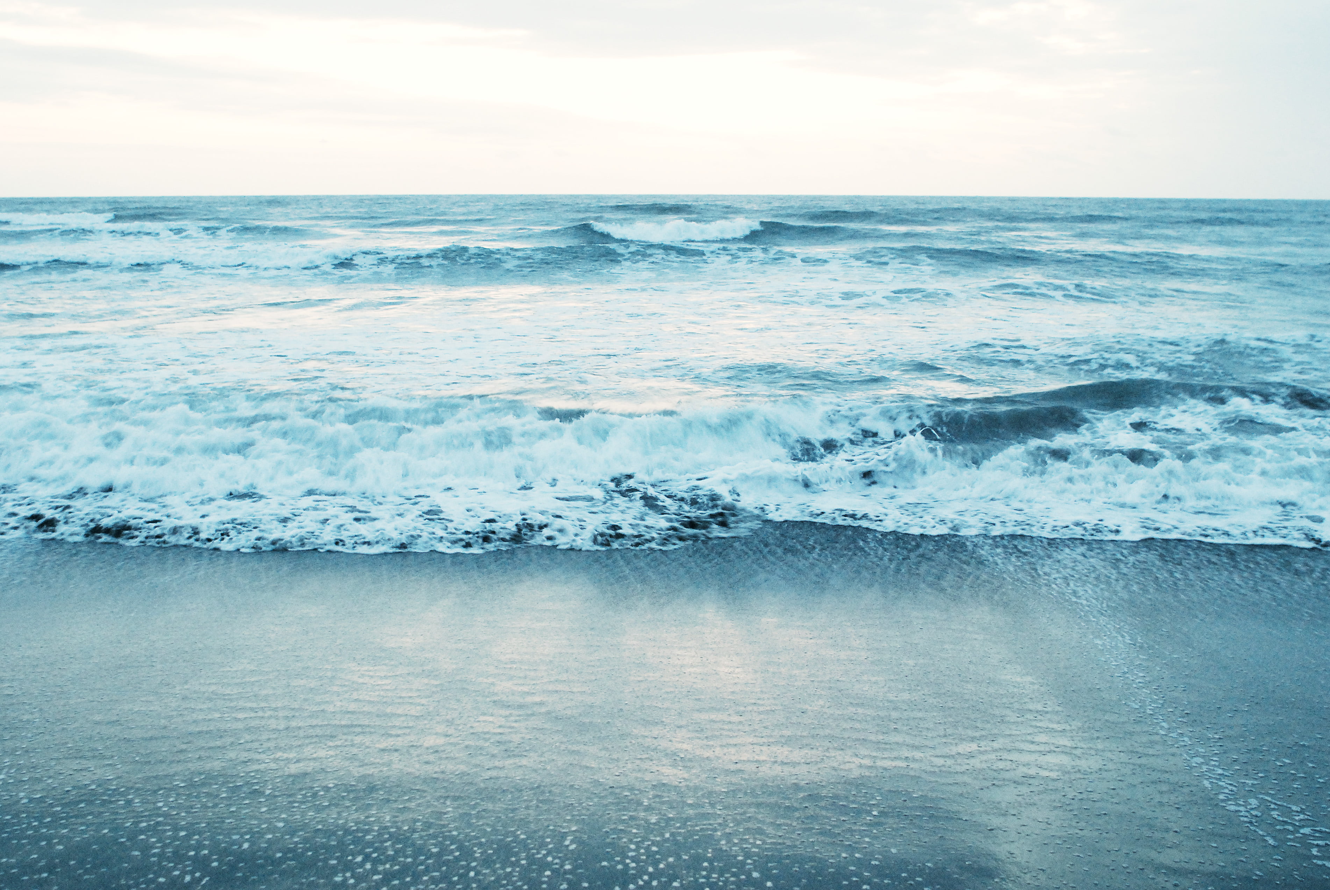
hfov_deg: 53.1
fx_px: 1332
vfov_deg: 37.0
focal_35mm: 36
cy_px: 445
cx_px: 665
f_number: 4
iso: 1600
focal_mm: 24
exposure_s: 1/20
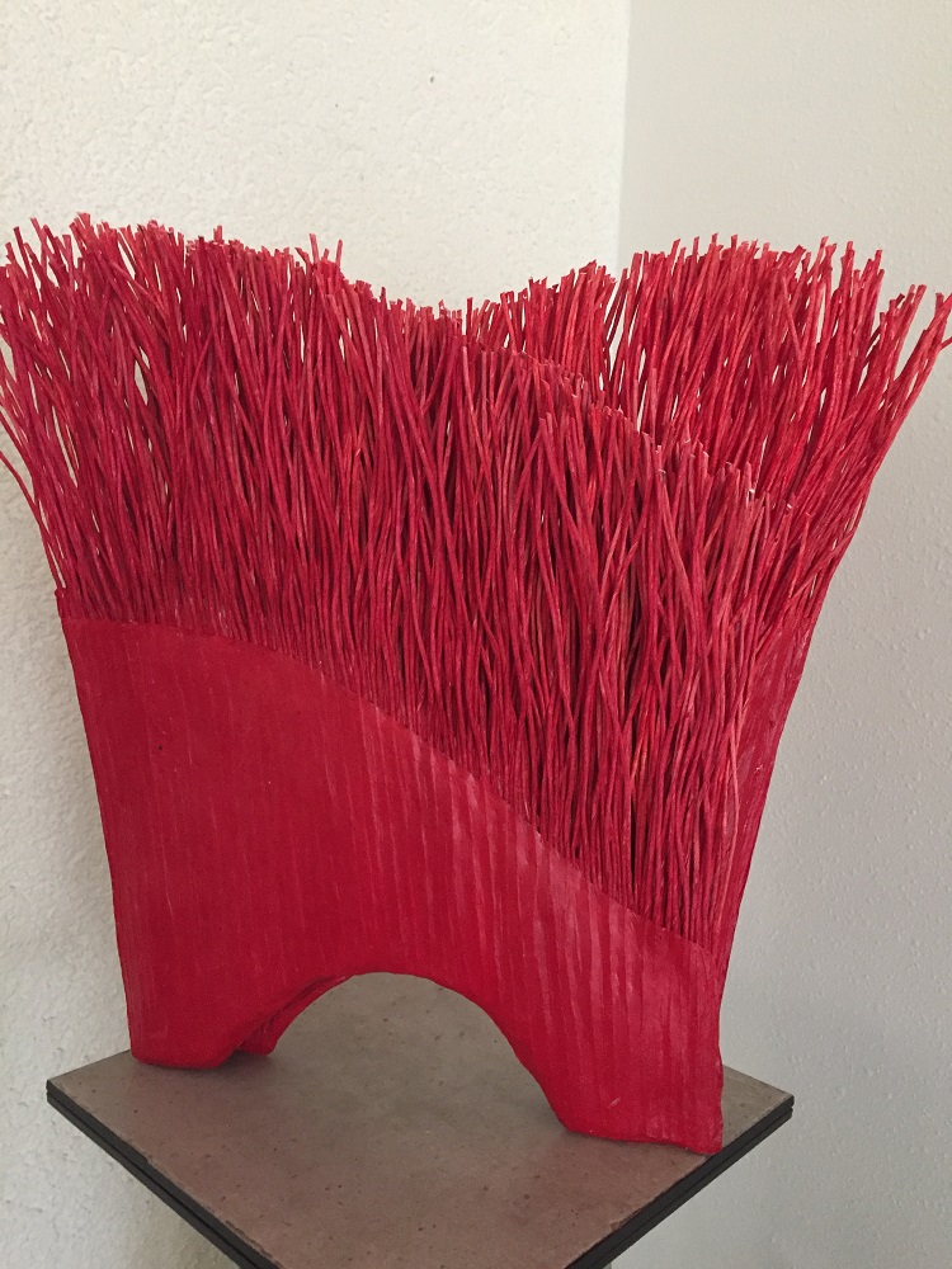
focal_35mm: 29
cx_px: 476
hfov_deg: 48.2
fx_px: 1063
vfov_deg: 61.7
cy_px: 634
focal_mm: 4.15
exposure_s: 1/17
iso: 250
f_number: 2.2
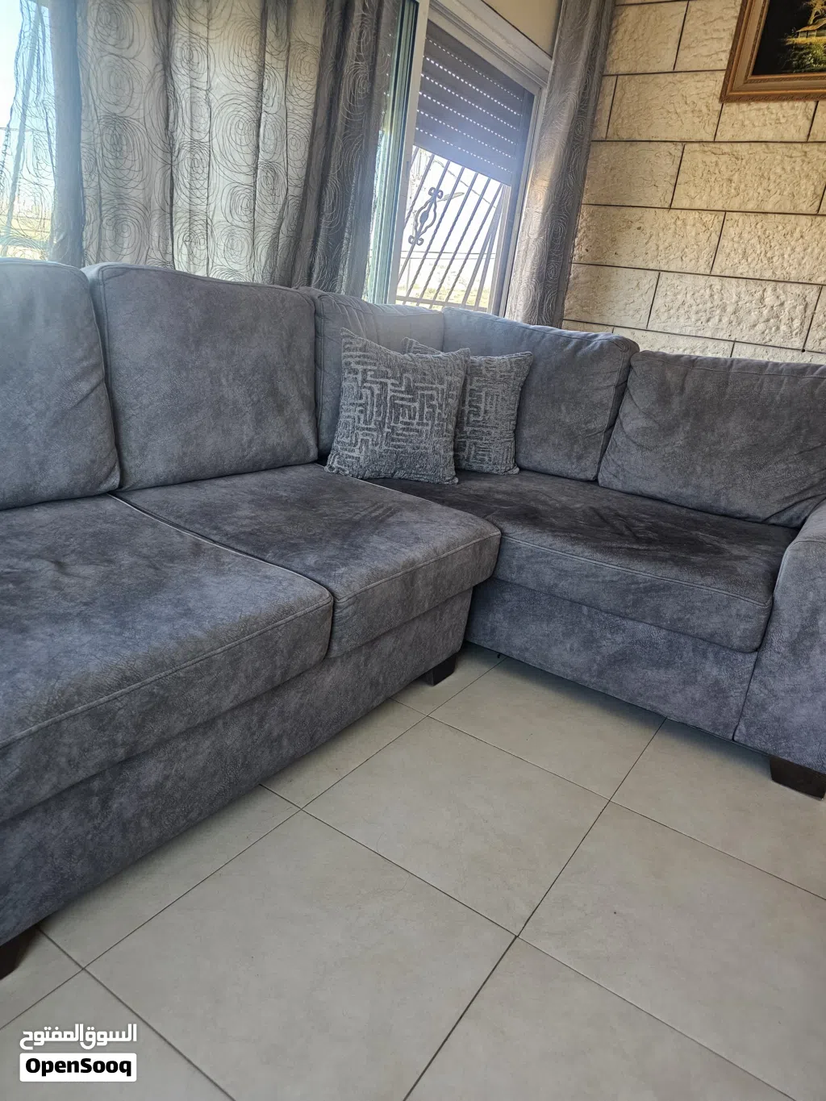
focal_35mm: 23
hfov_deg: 58.9
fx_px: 732
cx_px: 413
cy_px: 550
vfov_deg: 73.9
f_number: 1.7
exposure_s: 1/100
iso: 200
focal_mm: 6.3
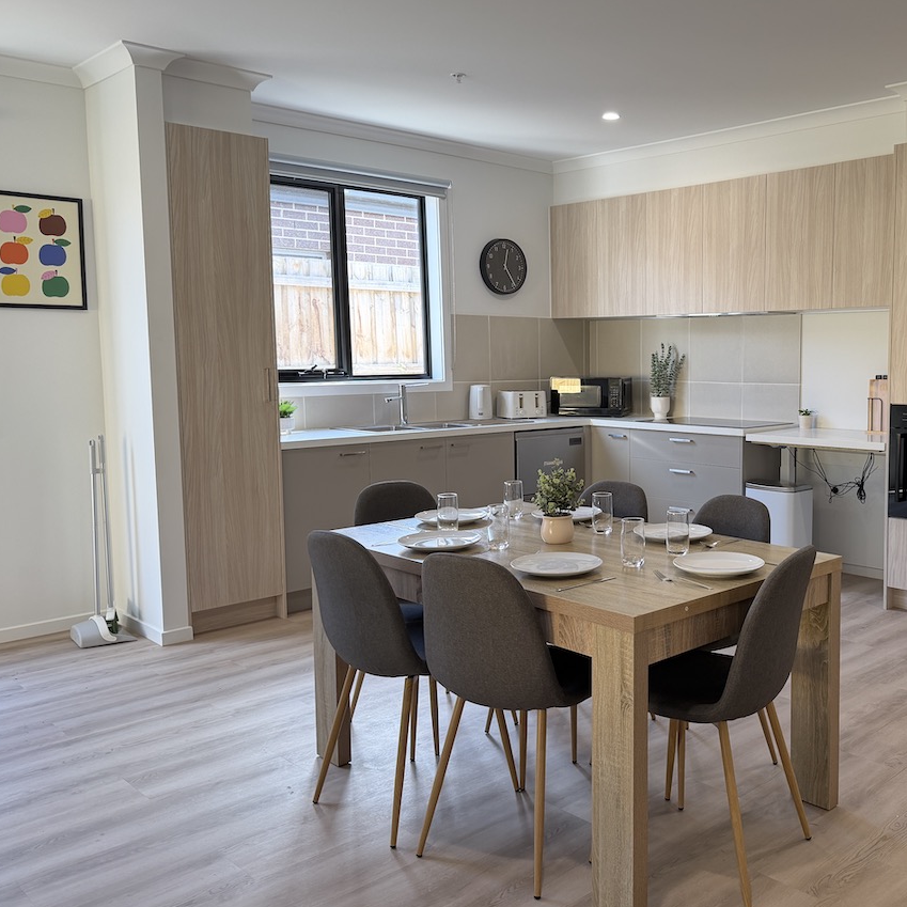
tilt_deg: -6.2
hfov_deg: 49.7
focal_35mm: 32
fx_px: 949
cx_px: 644
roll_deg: +0.0
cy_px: 435
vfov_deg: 51.1
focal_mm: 6.76
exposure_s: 1/100
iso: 200
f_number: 1.78
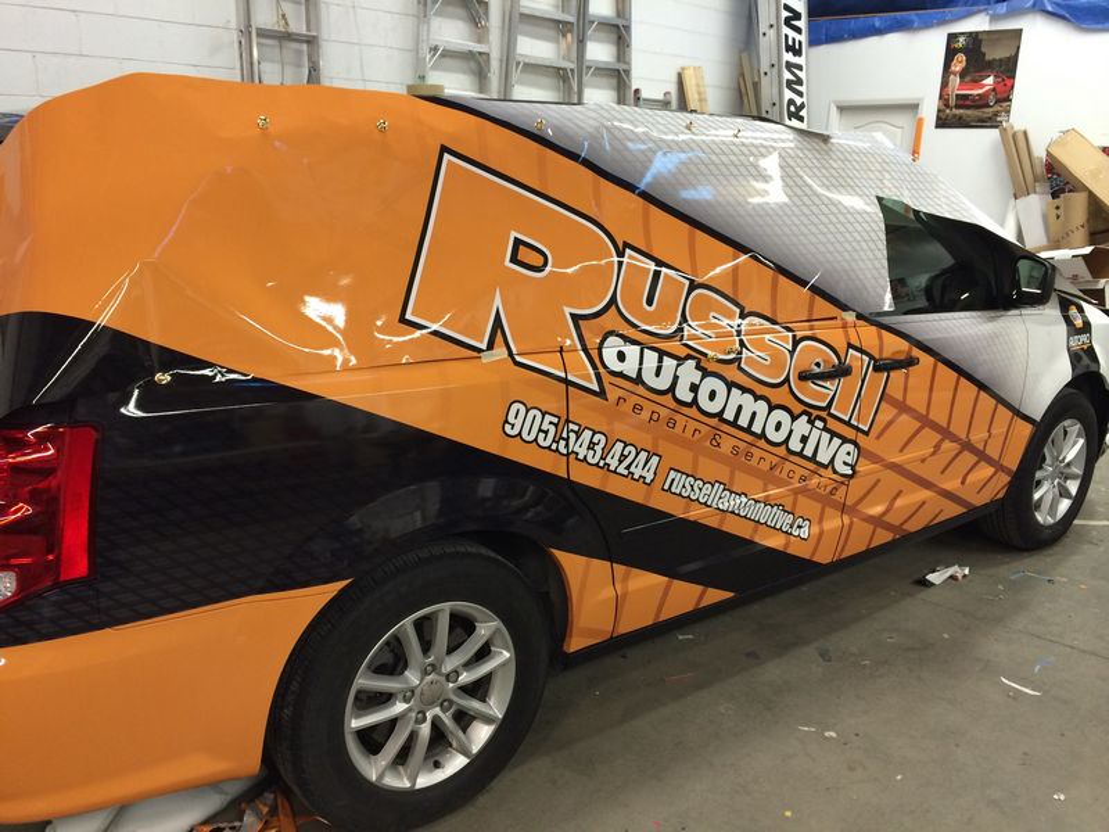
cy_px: 416
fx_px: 961
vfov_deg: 46.8
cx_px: 554
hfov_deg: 60.0
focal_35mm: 30
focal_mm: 4.12
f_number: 2.2
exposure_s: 1/30
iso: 125
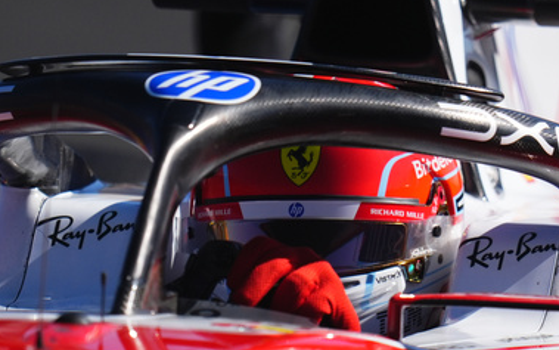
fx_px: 16791
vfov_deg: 1.2
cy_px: 269
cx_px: 329
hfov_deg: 1.9
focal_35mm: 1102
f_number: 2.8
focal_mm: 400
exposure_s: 1/10000
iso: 400
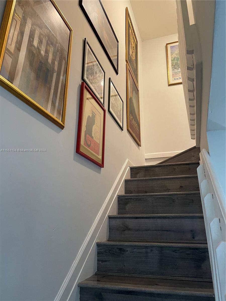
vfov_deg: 67.3
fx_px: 226
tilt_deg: +20.0
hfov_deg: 53.1
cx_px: 113
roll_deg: -0.5
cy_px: 150
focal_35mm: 26
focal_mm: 4.2
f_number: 1.6
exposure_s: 1/60
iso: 320
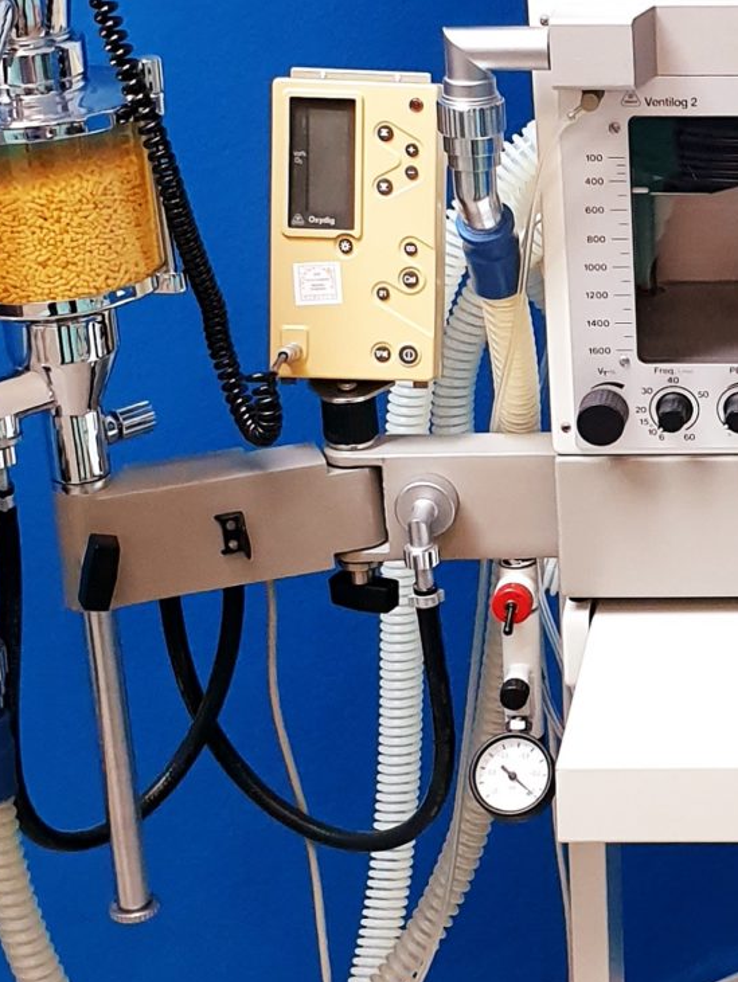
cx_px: 863
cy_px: 407
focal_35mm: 91
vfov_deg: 21.5
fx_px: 2585
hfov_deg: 15.7
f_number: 2.4
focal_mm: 4.3
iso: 250
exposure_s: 1/50
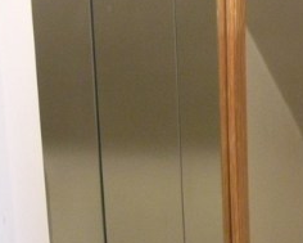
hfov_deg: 16.6
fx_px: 996
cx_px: 361
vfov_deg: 13.2
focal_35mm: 111
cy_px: 352
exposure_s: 1/13.4
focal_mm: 6.3
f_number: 3.5
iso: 400
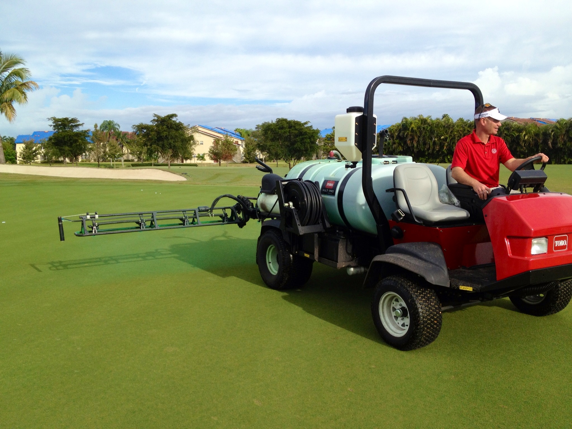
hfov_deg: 52.6
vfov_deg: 40.7
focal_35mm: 35
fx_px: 578
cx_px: 286
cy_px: 214
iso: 50
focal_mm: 4.28
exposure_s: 1/1022
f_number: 2.4
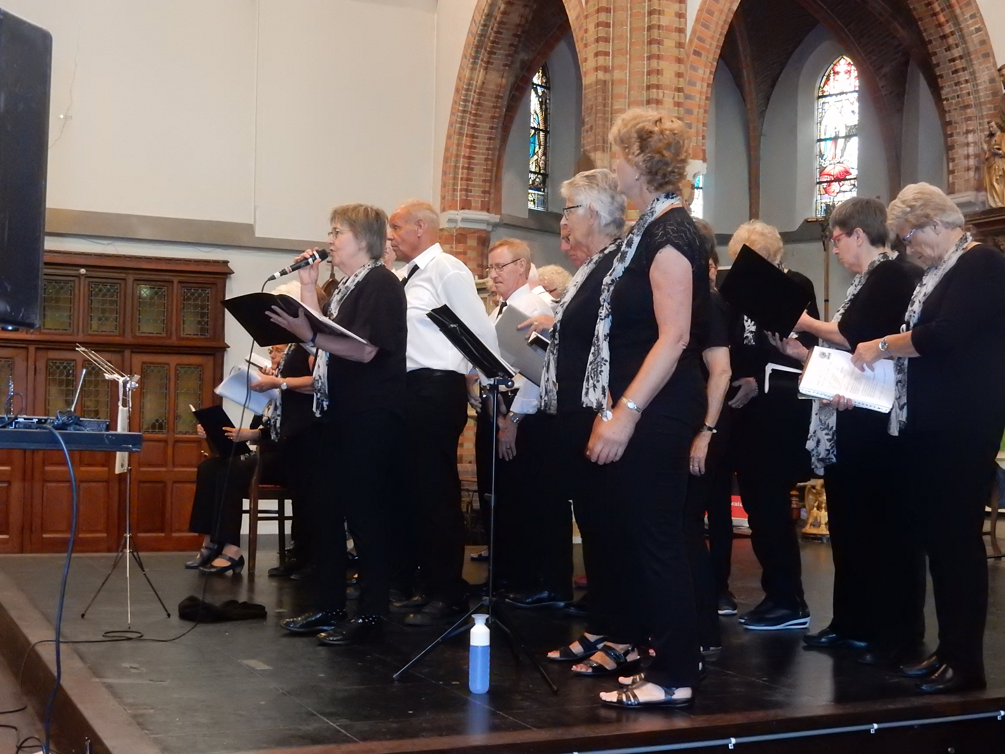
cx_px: 502
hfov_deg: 37.5
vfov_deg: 28.6
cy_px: 377
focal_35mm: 51
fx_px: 1481
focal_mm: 9
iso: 1400
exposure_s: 1/30
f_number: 4.5
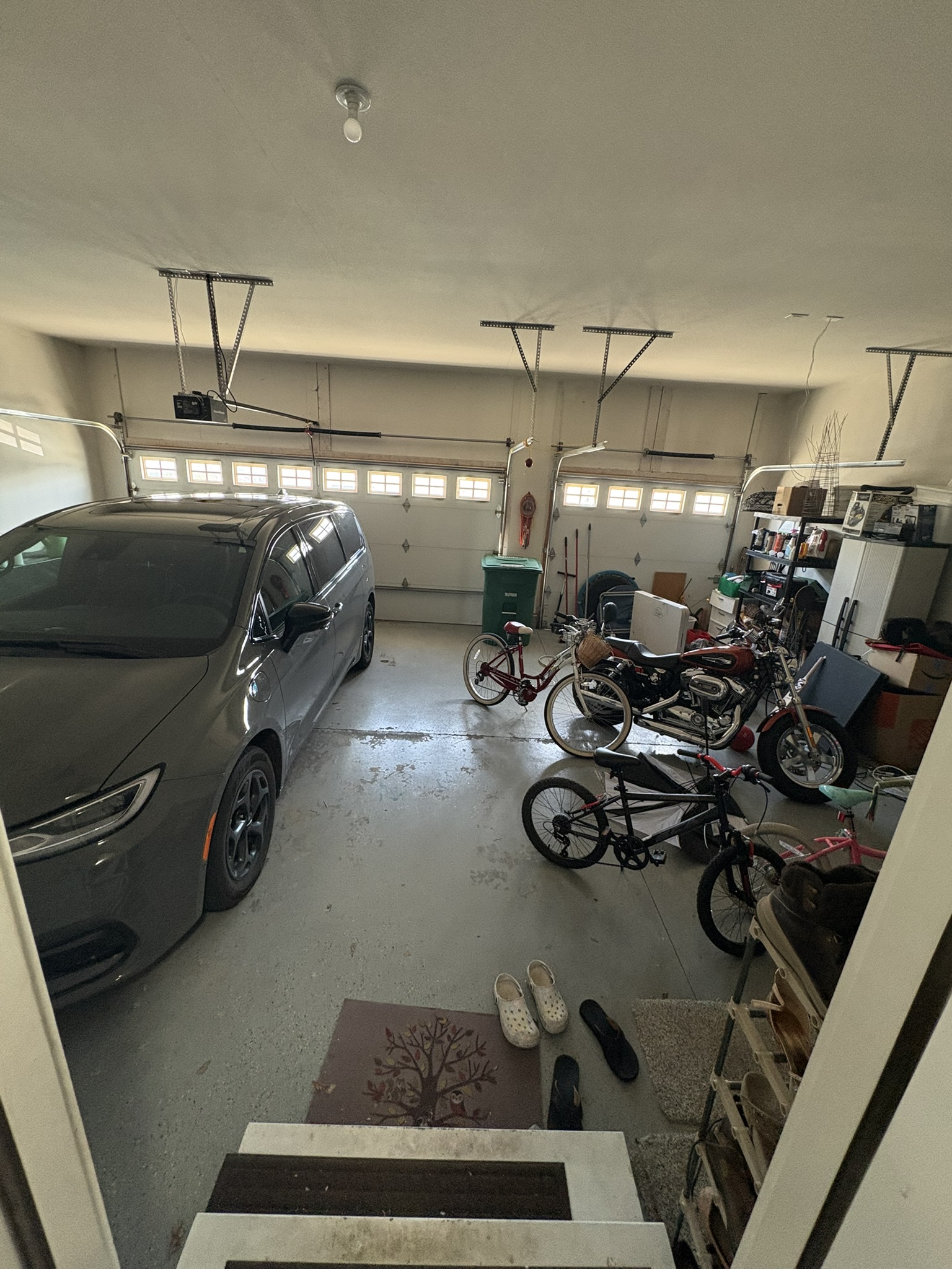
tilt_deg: -17.3
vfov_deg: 102.1
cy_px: 634
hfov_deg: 85.7
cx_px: 476
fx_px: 513
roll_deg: -3.4
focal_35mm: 14
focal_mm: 2.22
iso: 400
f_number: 2.2
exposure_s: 1/60
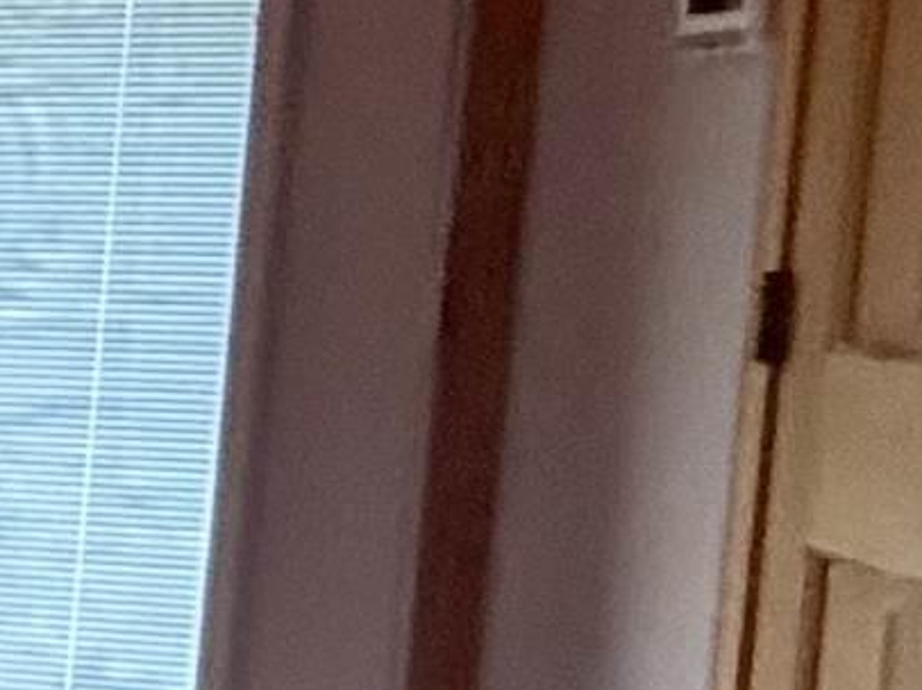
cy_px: 395
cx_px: -2330
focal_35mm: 106
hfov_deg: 9.5
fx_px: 2822
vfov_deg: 13.9
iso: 200
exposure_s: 1/120
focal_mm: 2.22
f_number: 2.2
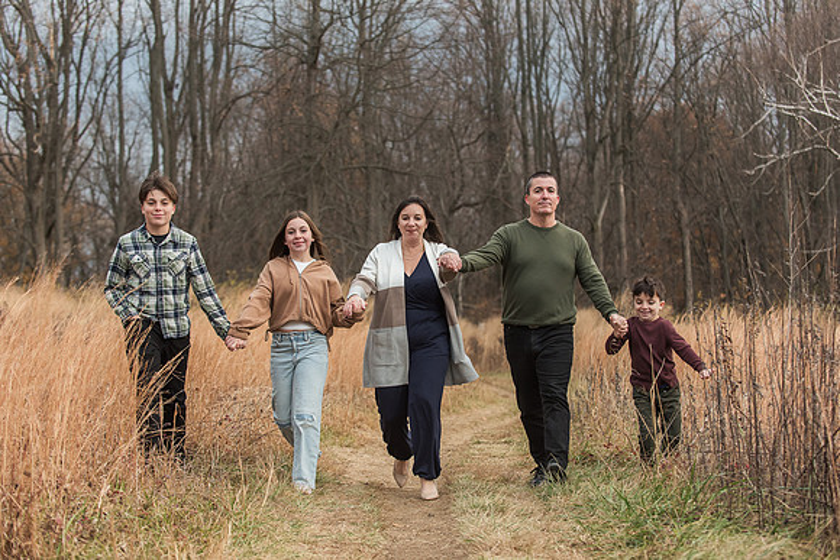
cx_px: 420
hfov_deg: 27.7
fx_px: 1707
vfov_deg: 18.7
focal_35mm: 73
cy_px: 279
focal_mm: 70
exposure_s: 1/800
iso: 1000
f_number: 3.5
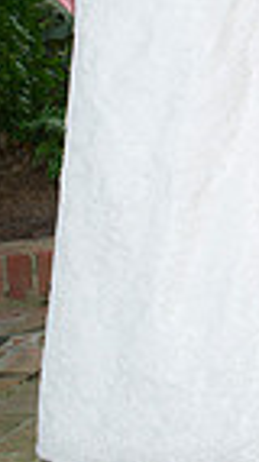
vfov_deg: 6.9
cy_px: 26
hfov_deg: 3.9
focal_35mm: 313
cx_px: 322
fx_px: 3837
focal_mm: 95
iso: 400
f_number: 5.6
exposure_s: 1/80
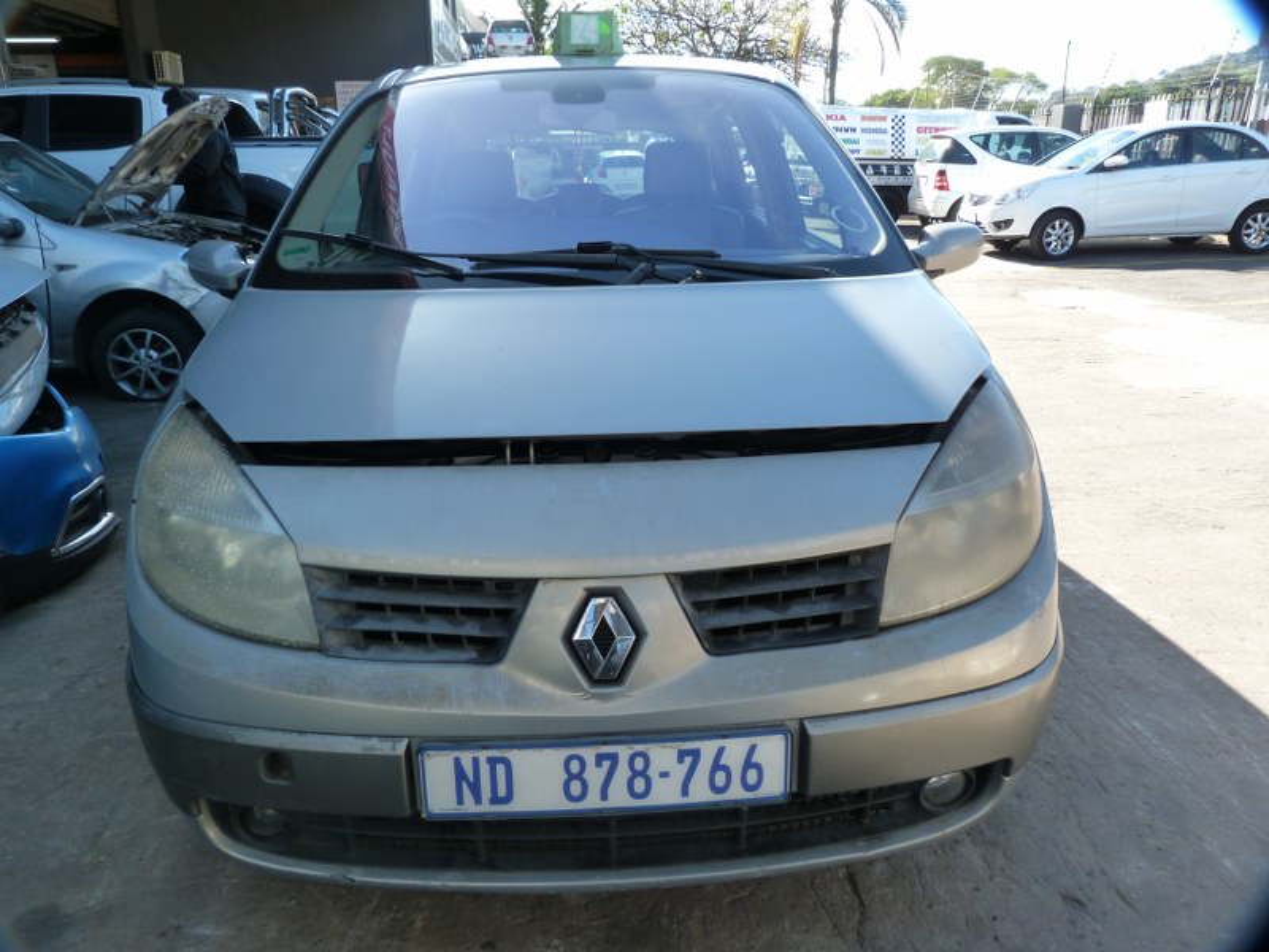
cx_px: 634
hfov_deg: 69.4
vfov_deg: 54.9
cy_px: 476
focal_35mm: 25
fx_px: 916
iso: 125
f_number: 4
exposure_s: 1/100
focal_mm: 4.5
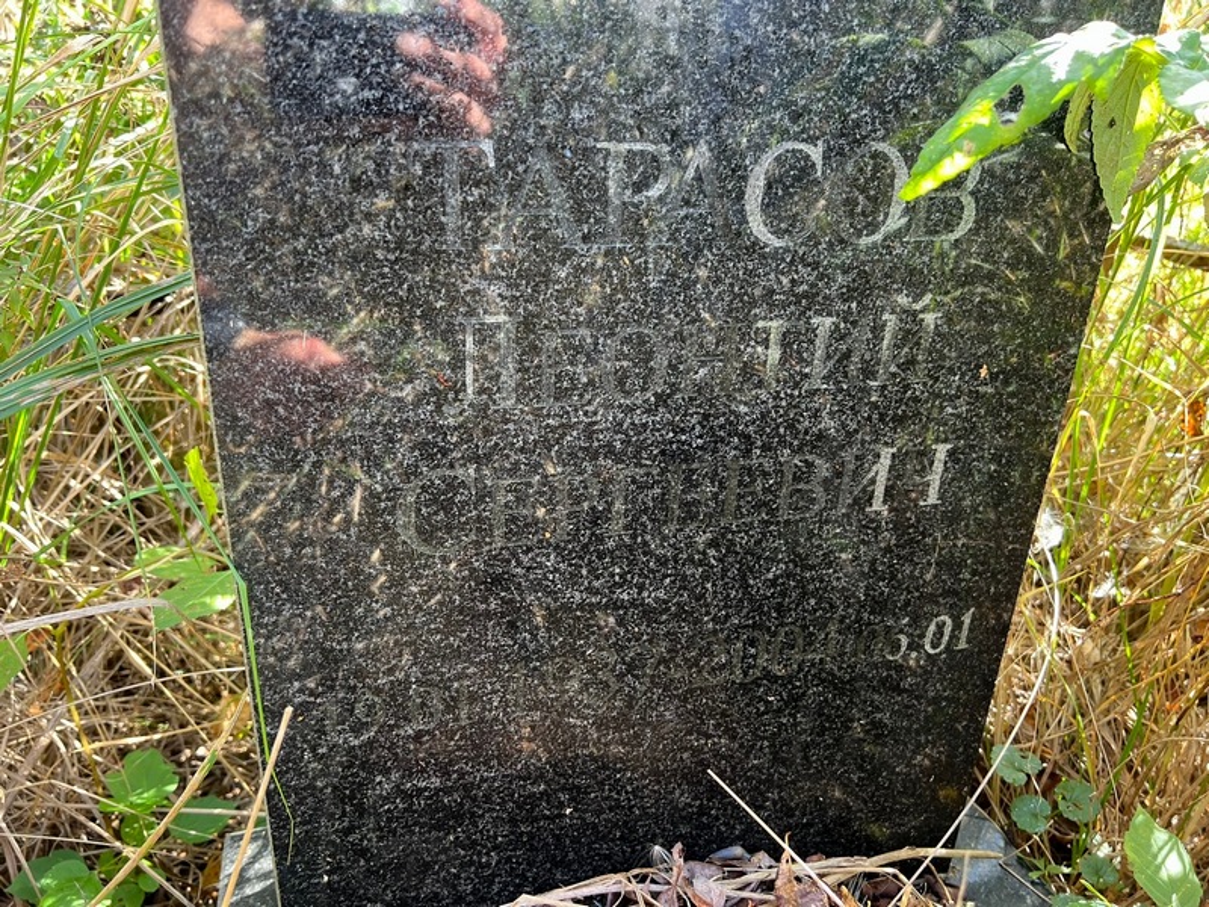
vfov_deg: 53.1
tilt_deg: -23.9
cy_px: 454
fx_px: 908
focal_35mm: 26
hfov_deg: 67.3
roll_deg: -0.3
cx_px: 604
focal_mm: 5.7
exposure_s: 1/121
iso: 125
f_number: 1.5
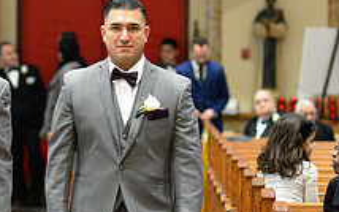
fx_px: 2172
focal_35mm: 235
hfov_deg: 8.9
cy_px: 134
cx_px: 52
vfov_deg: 5.6
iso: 3200
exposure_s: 1/200
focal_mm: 85
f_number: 2.2
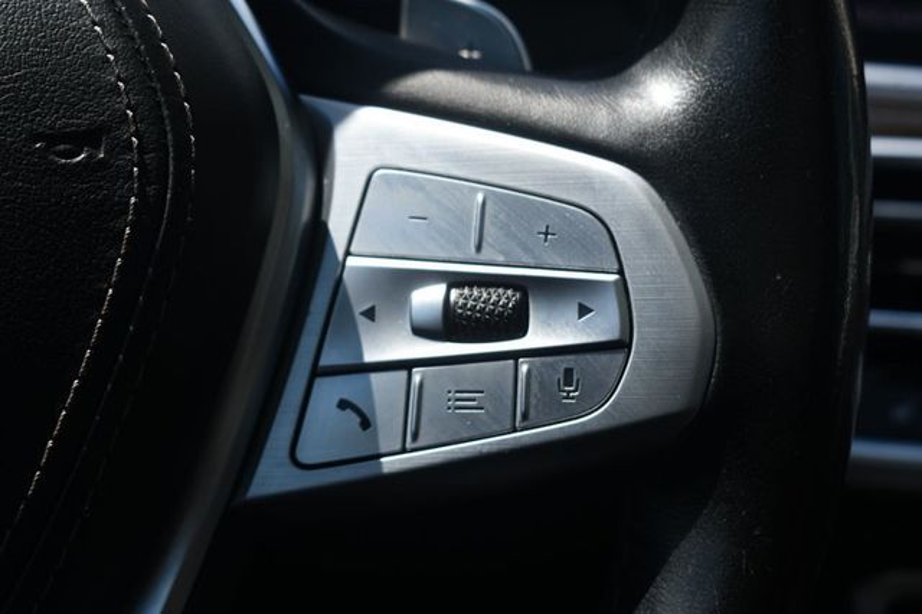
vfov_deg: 19.7
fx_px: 1766
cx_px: 461
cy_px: 307
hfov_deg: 29.3
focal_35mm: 69
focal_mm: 46
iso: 100
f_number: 8
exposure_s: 1/250
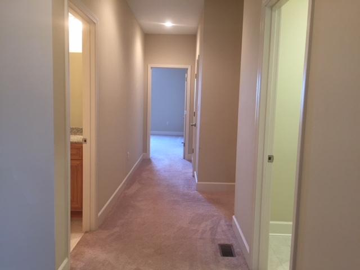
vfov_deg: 48.2
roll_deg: -1.1
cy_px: 135
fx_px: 302
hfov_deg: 61.7
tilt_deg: -6.6
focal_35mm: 29
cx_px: 180
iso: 125
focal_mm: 4.15
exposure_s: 1/33
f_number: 2.2
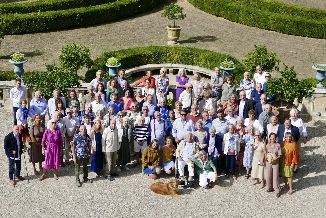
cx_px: 163
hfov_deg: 36.2
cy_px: 109
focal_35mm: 55
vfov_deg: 24.6
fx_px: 498
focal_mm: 20.23
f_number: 3.4
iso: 125
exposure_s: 1/2000
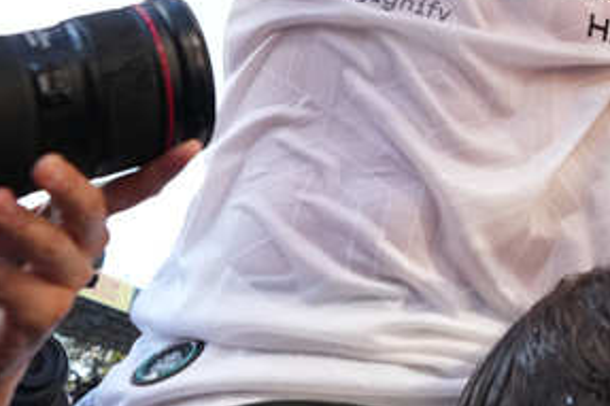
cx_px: 680
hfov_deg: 31.0
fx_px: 965
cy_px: -140
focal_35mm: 57
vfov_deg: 21.2
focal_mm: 16
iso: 800
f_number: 4
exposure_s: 1/800
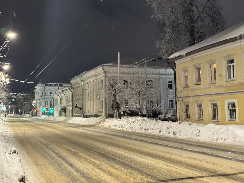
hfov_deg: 39.7
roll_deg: +0.8
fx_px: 338
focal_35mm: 48
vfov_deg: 30.3
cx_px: 122
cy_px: 92
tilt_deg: +4.2
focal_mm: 6.86
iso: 640
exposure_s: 1/20
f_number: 1.78
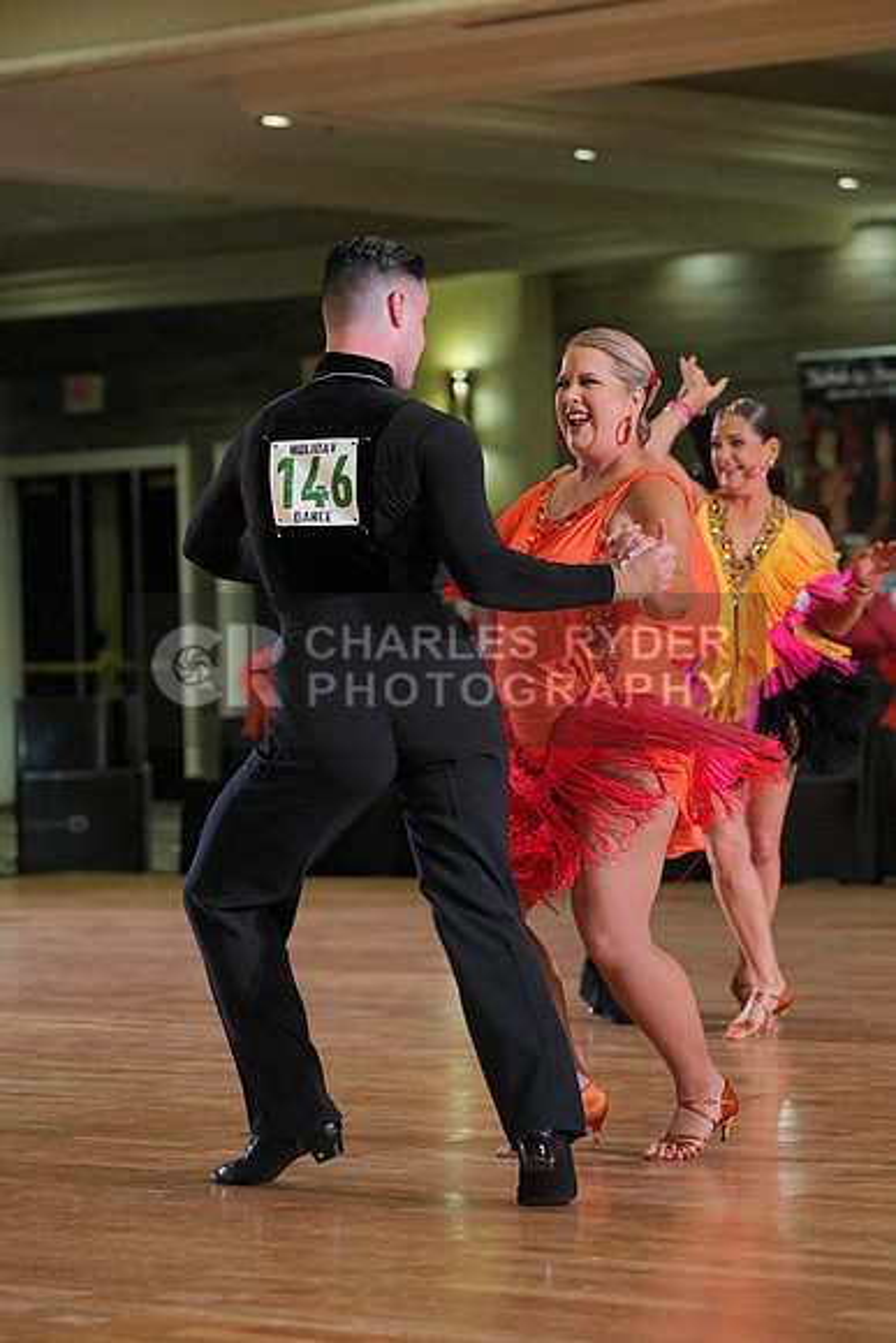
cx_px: 448
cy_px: 672
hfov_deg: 11.7
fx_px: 4365
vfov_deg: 17.5
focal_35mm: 117
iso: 1600
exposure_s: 1/400
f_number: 4
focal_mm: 117
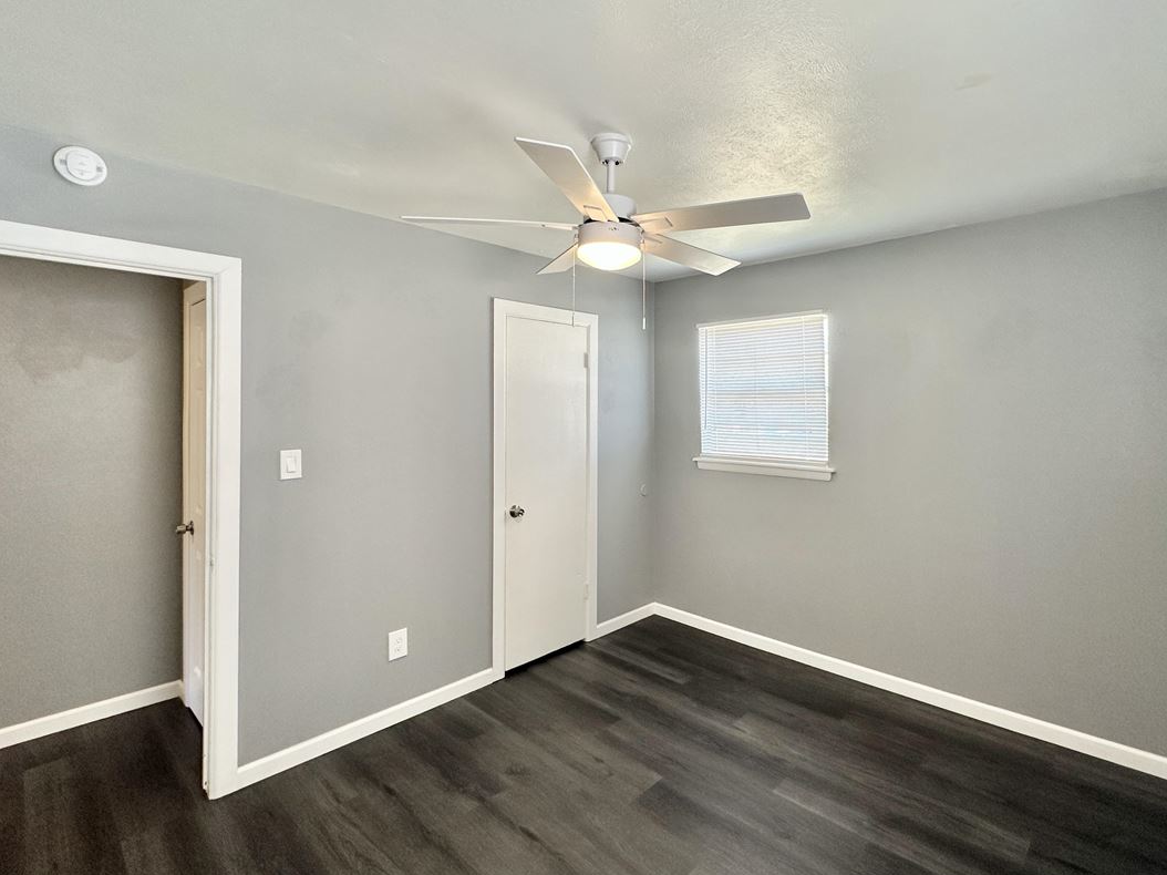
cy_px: 407
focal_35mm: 17
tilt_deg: +0.1
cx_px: 654
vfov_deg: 74.6
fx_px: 573
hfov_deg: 90.6
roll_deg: -0.7
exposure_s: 1/120
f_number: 2.2
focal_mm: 2.22
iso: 125
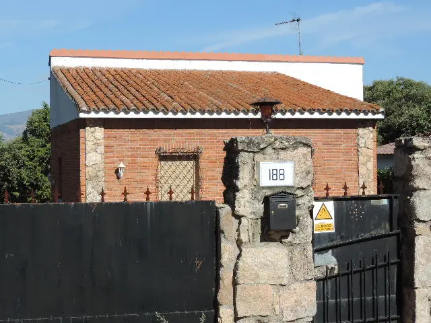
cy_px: 162
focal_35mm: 70
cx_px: 216
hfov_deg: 27.8
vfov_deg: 21.0
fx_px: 872
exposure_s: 1/800
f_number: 3.9
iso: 80
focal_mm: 12.4
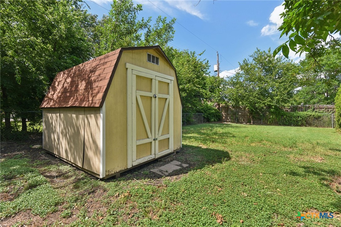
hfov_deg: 96.7
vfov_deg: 73.7
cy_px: 114
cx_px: 170
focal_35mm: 16
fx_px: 152
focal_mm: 16
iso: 400
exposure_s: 1/640
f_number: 8
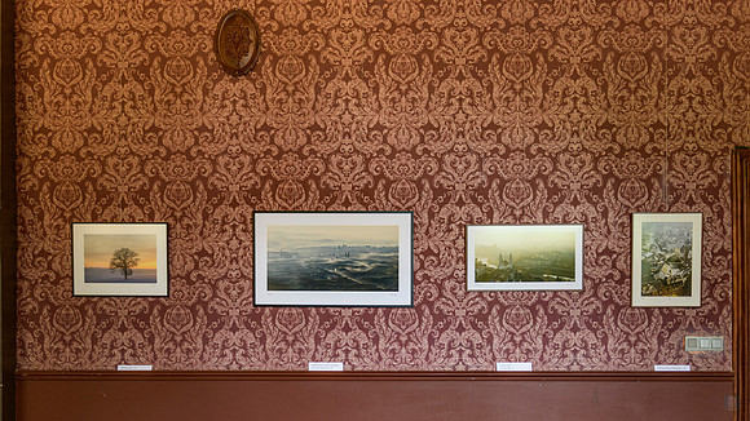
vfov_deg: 26.3
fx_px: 899
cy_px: 272
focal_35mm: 45
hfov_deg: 45.3
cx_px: 354
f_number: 2.8
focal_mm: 36
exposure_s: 1/80
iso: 640
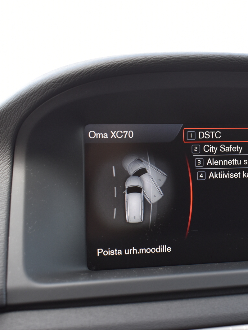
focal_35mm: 57
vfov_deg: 33.8
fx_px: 545
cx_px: 208
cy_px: 166
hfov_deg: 25.1
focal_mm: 26
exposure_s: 1/125
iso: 400
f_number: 5.6
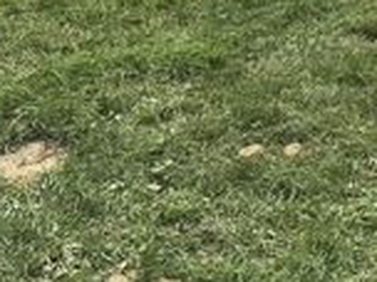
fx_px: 1329
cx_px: 640
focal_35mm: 122
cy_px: -302
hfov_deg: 14.5
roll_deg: -0.4
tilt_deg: -8.7
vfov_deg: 10.9
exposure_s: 1/1374
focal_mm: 4.15
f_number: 2.2
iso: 25
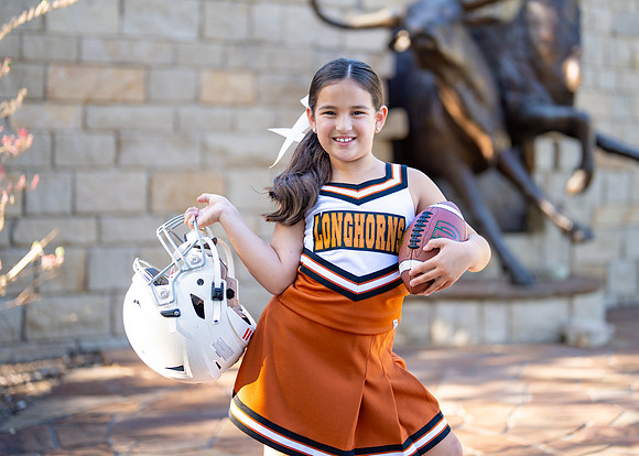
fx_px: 1132
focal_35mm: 62
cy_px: 190
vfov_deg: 22.8
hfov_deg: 31.5
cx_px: 355
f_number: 1.2
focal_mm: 50
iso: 125
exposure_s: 1/1000
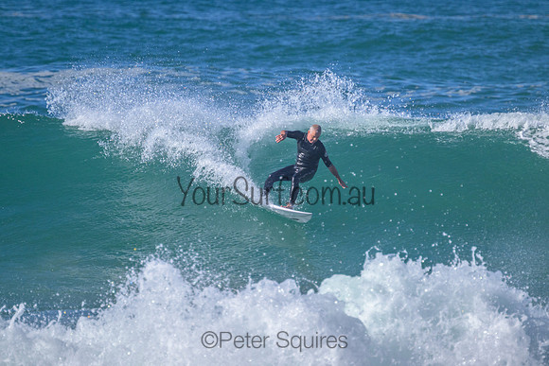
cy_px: 183
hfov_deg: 2.6
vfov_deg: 1.7
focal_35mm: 800
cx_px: 274
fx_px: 12202
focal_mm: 800
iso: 1250
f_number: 11
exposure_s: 1/2000
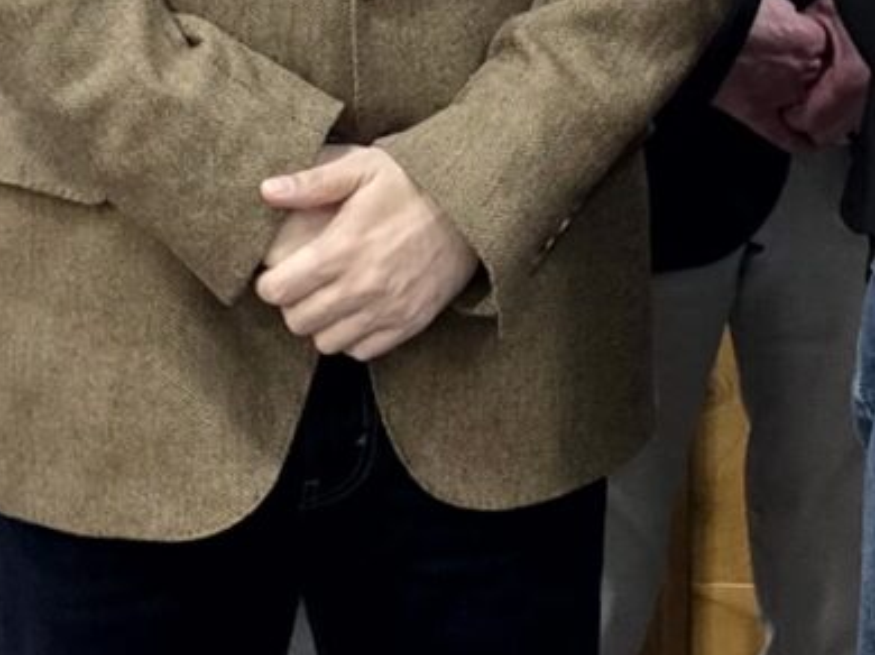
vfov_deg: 8.9
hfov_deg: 12.6
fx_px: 3815
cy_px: -924
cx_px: 1185
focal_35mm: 151
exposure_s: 1/120
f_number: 1.7
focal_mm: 6.3
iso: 500
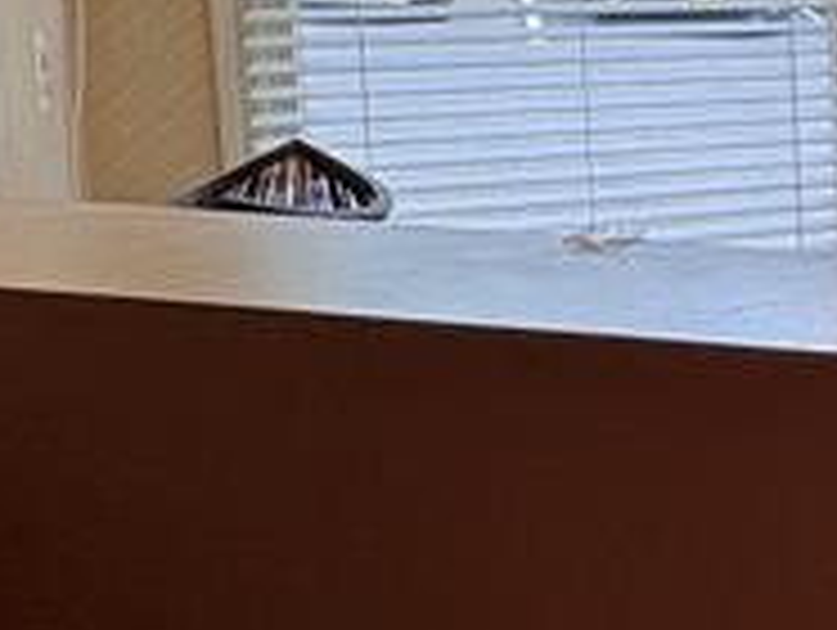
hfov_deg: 16.5
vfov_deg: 18.9
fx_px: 1864
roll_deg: -1.4
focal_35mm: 77
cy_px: 90
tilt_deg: -6.6
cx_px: 1822
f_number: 2.2
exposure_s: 1/120
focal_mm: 2.22
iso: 64
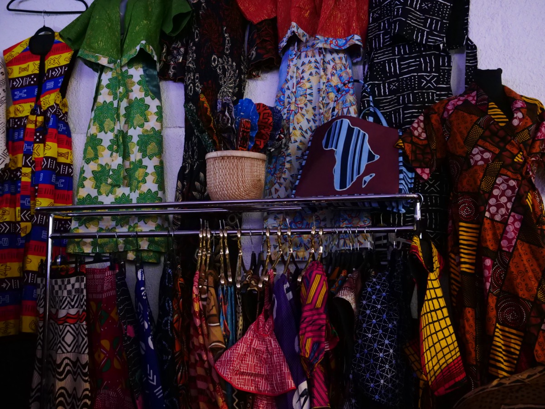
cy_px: 204
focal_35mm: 32
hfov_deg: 56.8
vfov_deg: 44.2
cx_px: 272
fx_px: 504
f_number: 3.1
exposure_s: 1/50
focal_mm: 16
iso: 3200
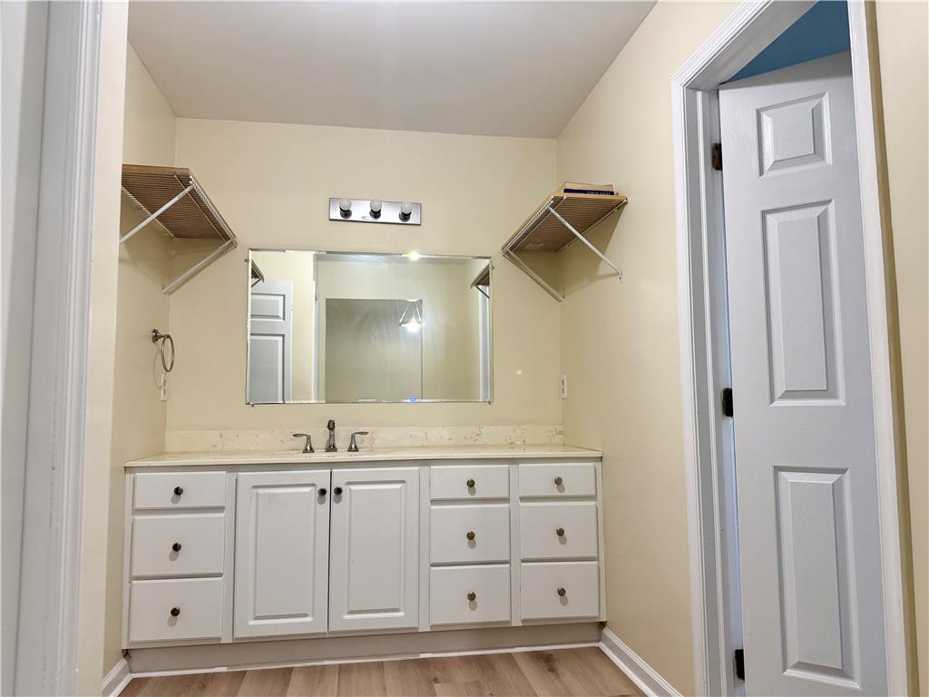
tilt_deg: +4.2
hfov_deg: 71.6
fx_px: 644
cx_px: 464
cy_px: 348
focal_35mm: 24
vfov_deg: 56.8
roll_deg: +0.3
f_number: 1.78
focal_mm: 6.76
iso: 200
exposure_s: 1/60
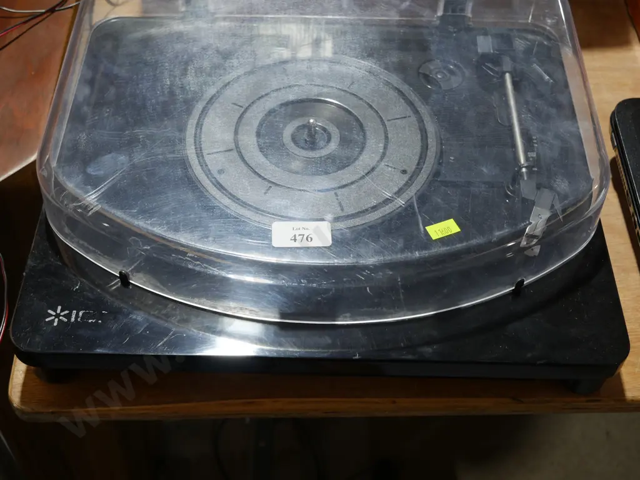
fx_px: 924
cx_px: 320
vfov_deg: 29.1
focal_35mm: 50
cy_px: 240
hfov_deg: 38.2
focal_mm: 25
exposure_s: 1/60
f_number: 5.3
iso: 500
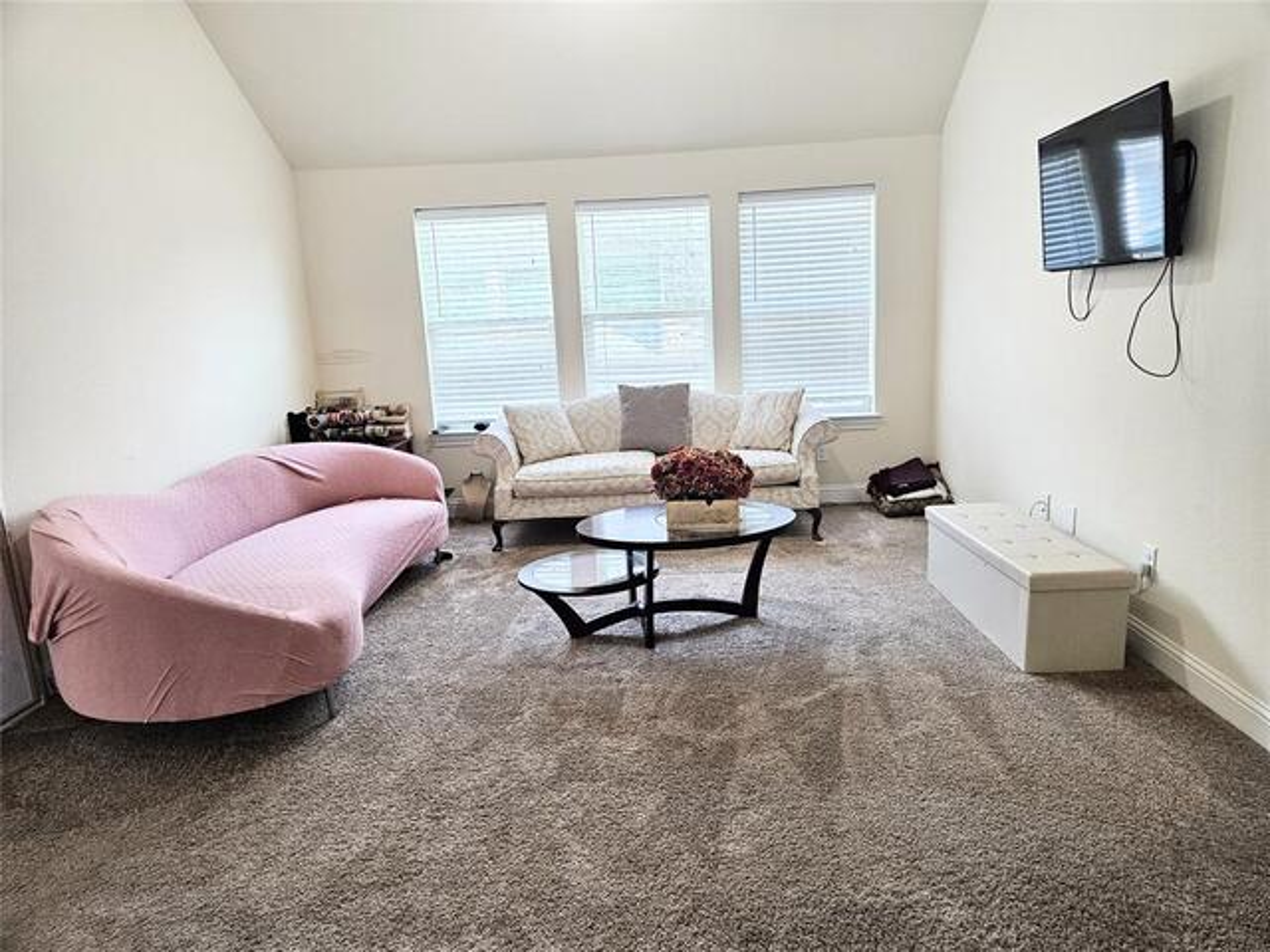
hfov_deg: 73.9
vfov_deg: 58.9
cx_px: 635
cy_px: 476
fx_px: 844
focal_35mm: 23
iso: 320
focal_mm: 5.4
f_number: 1.8
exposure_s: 1/120
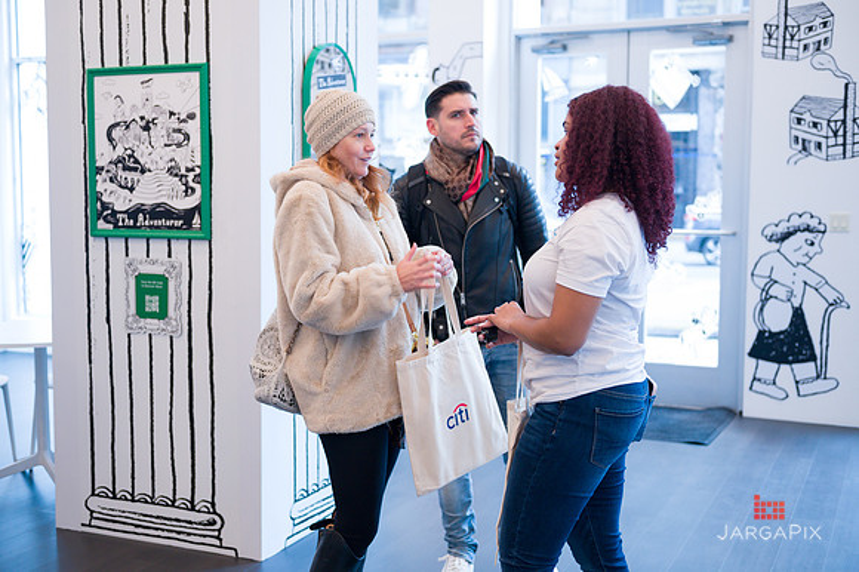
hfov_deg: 43.6
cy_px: 286
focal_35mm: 45
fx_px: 1073
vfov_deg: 29.8
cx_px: 430
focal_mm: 45
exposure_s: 1/200
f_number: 3.5
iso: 1600
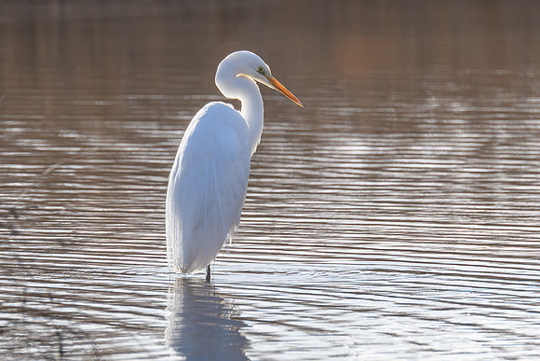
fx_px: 13309
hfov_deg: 2.3
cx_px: 322
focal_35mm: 887
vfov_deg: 1.6
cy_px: 112
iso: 720
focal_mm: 400
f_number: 8
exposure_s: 1/1600
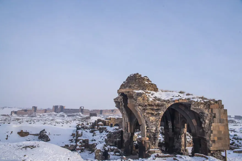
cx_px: 121
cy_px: 80
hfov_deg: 73.7
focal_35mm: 24
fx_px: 161
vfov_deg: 53.2
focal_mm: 24
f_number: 10
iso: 100
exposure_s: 1/320
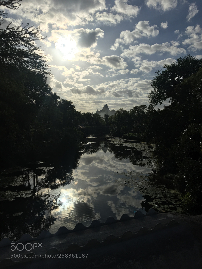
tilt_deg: -0.2
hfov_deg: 48.2
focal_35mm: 29
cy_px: 134
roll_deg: -1.7
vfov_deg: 61.7
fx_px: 226
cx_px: 101
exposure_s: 1/10989
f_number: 2.2
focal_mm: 4.15
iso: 25
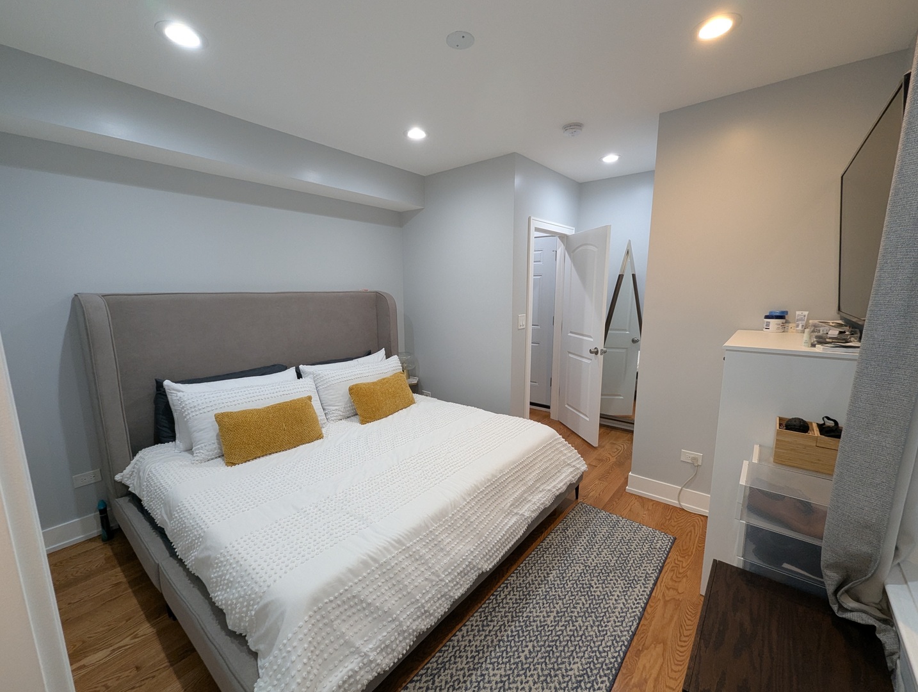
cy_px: 346
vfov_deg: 90.1
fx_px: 345
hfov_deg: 106.1
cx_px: 459
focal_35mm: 13
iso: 96
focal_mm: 1.95
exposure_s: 1/30
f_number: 2.2
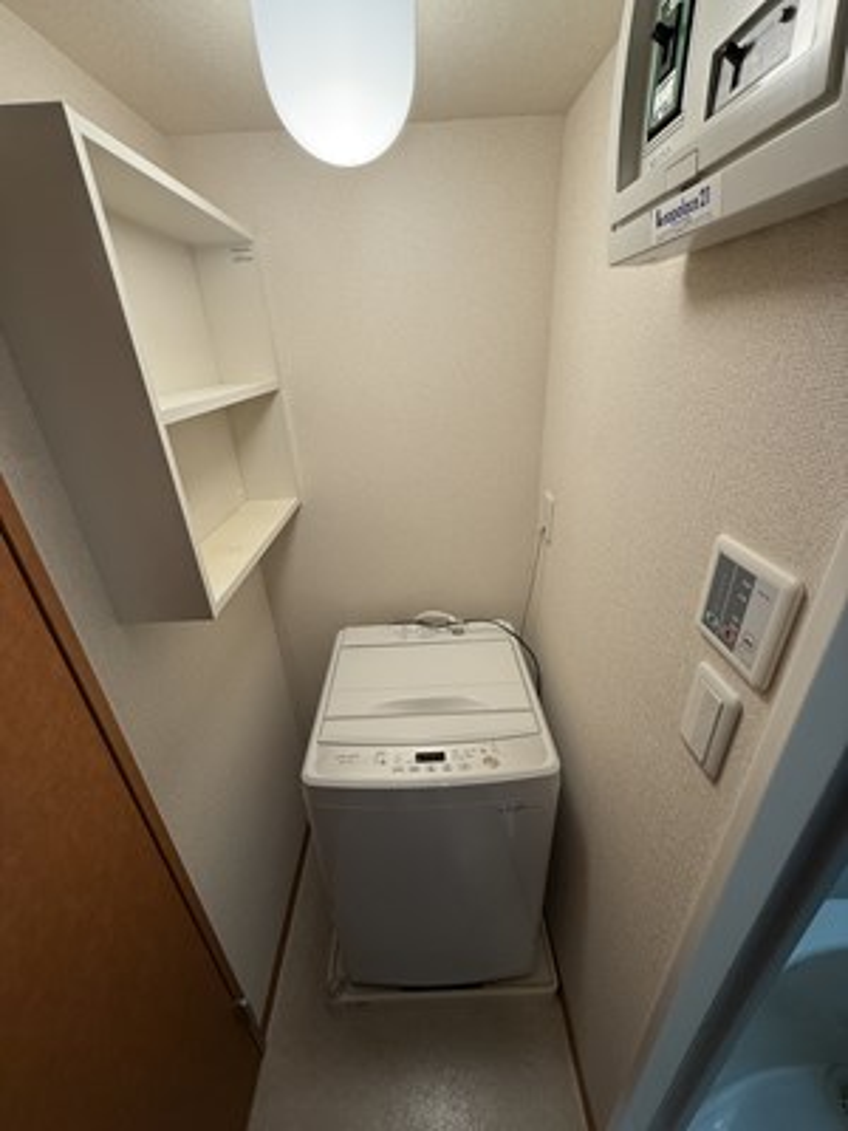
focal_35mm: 14
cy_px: 566
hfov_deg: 85.7
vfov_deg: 102.1
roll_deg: +3.0
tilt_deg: -24.8
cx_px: 424
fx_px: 457
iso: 160
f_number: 2.2
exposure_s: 1/100
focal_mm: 2.22
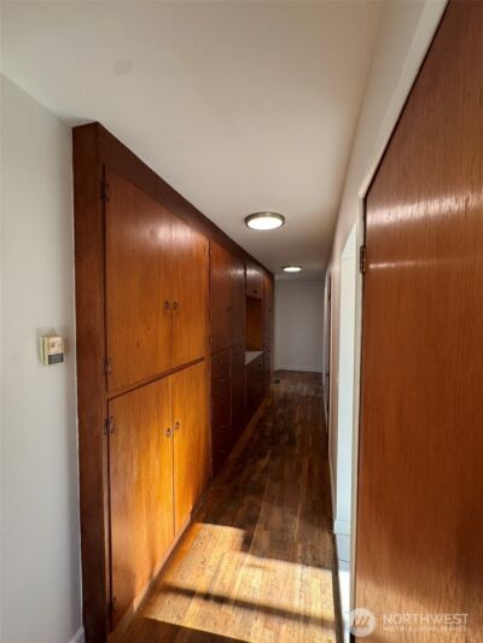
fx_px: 260
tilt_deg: -2.1
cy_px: 322
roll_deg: -0.3
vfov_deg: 102.1
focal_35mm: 14
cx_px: 242
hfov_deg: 85.7
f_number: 2.2
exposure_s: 1/60
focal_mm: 2.22
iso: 160
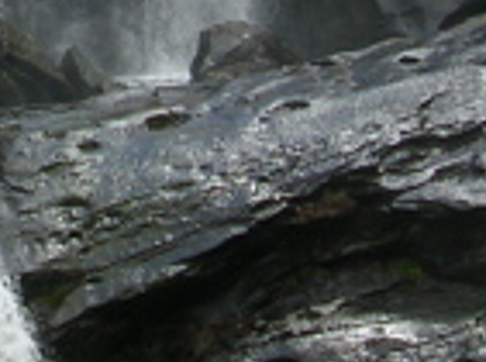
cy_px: -97
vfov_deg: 8.4
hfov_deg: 11.4
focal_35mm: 173
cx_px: 10
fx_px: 2423
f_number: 5.6
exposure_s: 1/170
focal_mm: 5.8
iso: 50
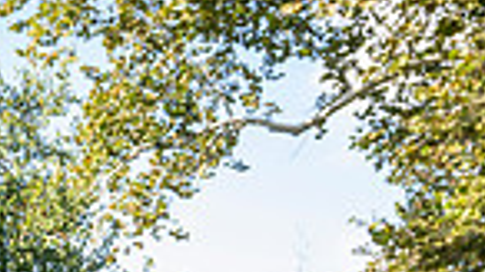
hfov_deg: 17.0
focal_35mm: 100
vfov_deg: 10.9
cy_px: 569
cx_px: -422
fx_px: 1286
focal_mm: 24
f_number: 4
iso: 320
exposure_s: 1/500
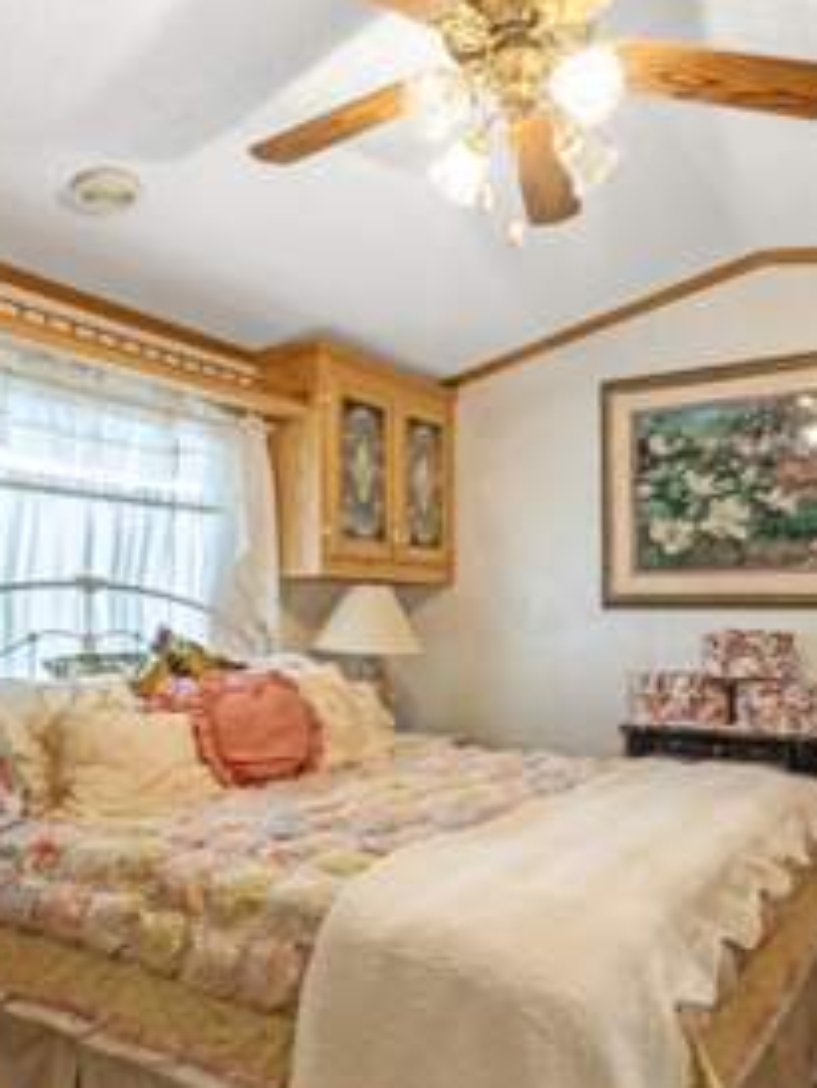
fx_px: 876
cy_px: 628
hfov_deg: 49.4
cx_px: 522
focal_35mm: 28
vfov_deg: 63.4
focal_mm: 11
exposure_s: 1/40
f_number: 9
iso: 250
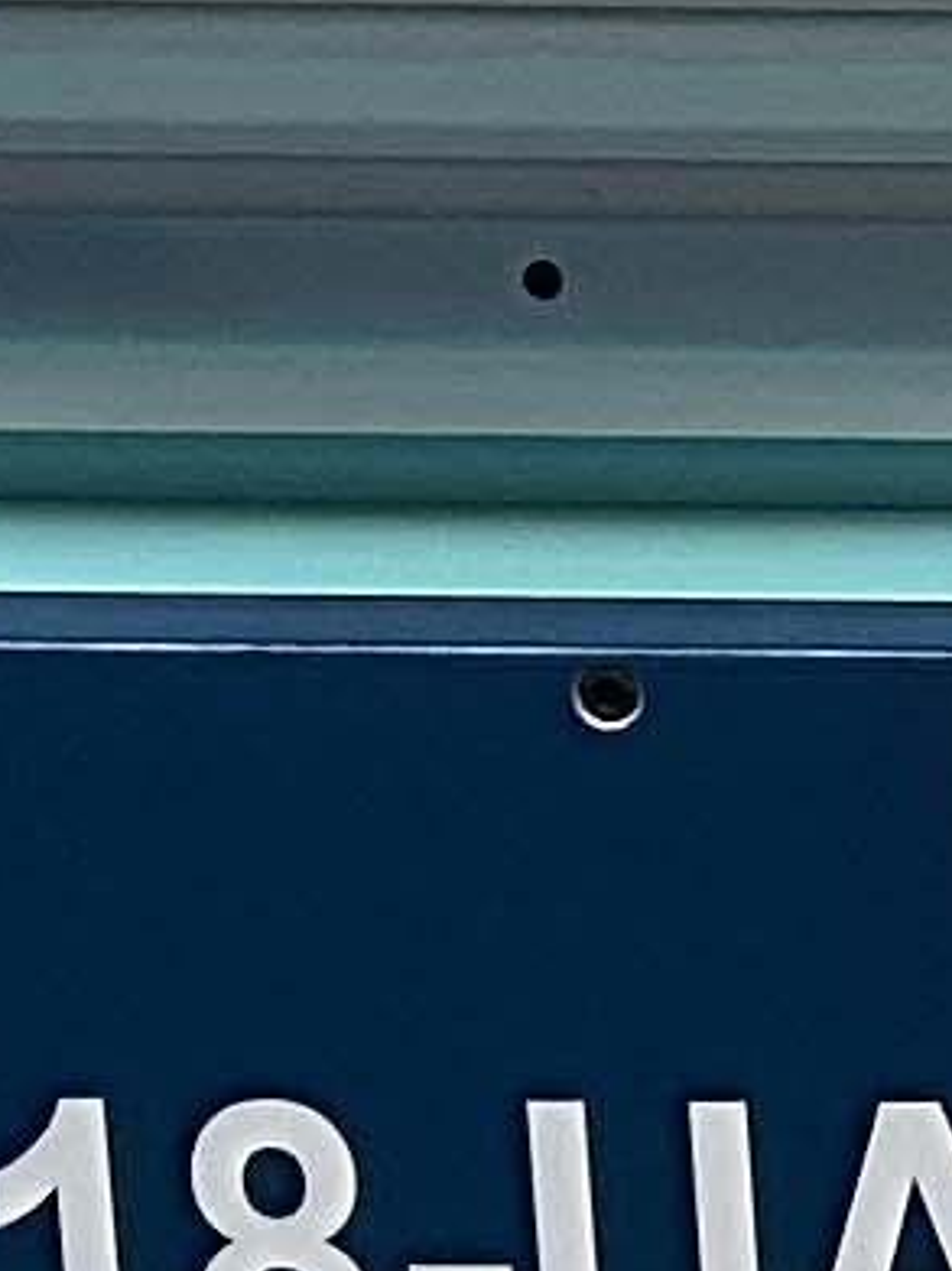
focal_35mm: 268
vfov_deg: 7.4
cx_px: 3909
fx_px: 9833
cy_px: 215
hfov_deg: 4.9
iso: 160
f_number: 1.5
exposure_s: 1/60
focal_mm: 5.7
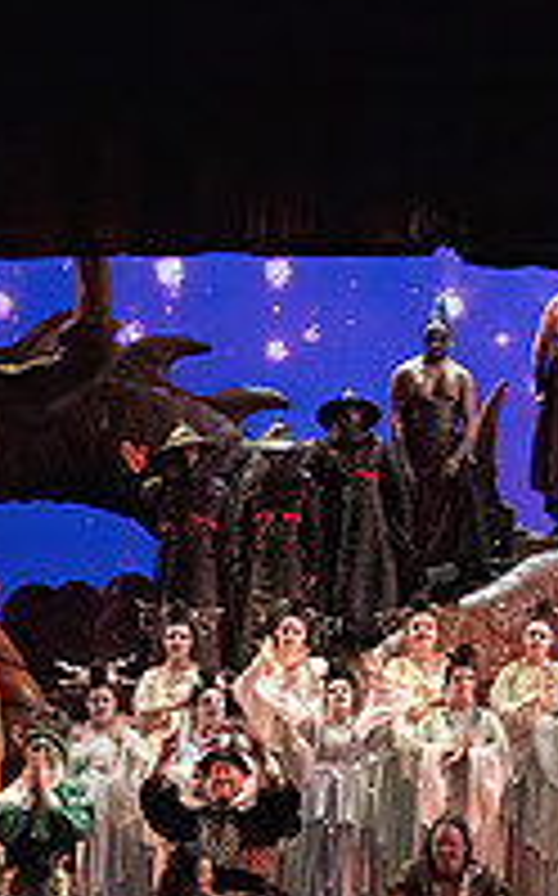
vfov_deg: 10.1
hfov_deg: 6.2
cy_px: 525
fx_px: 5072
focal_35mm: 208
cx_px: 914
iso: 20000
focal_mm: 70
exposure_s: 1/1000
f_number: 10
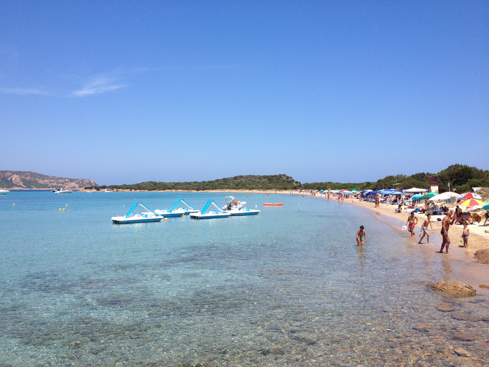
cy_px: 184
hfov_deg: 52.6
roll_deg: +0.8
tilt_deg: -2.3
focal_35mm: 35
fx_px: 494
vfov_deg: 40.7
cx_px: 244
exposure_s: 1/1972
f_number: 2.4
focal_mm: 4.28
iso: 50
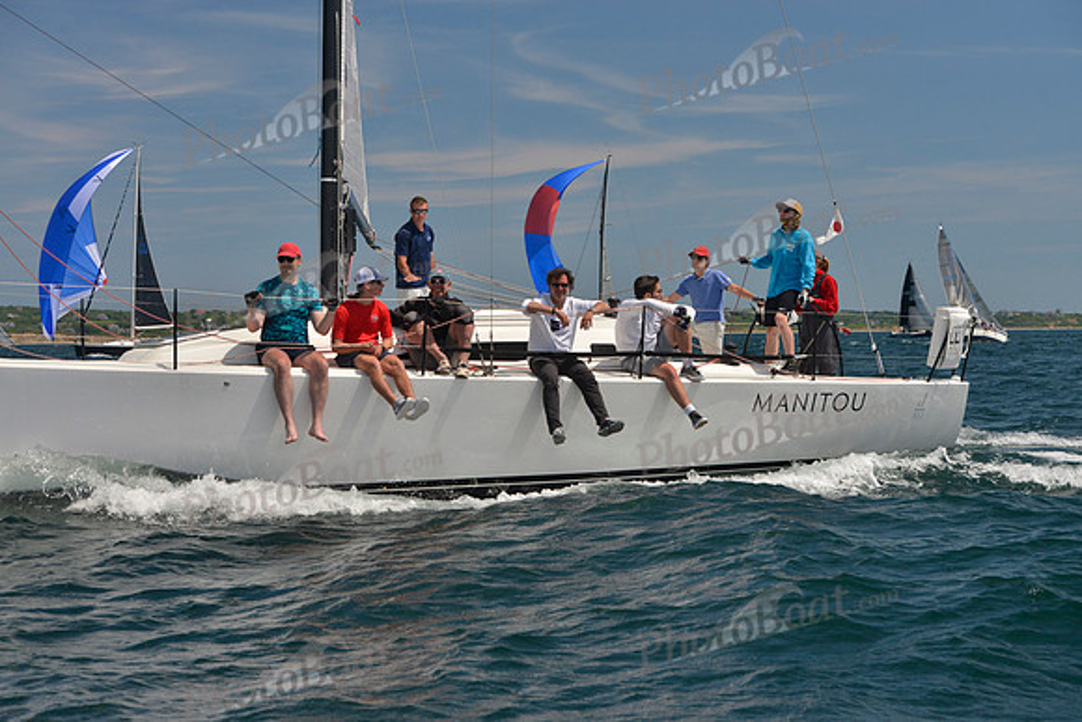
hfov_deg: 28.8
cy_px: 361
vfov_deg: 19.5
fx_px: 2104
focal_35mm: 70
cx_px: 541
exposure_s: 1/800
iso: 400
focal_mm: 70
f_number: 8
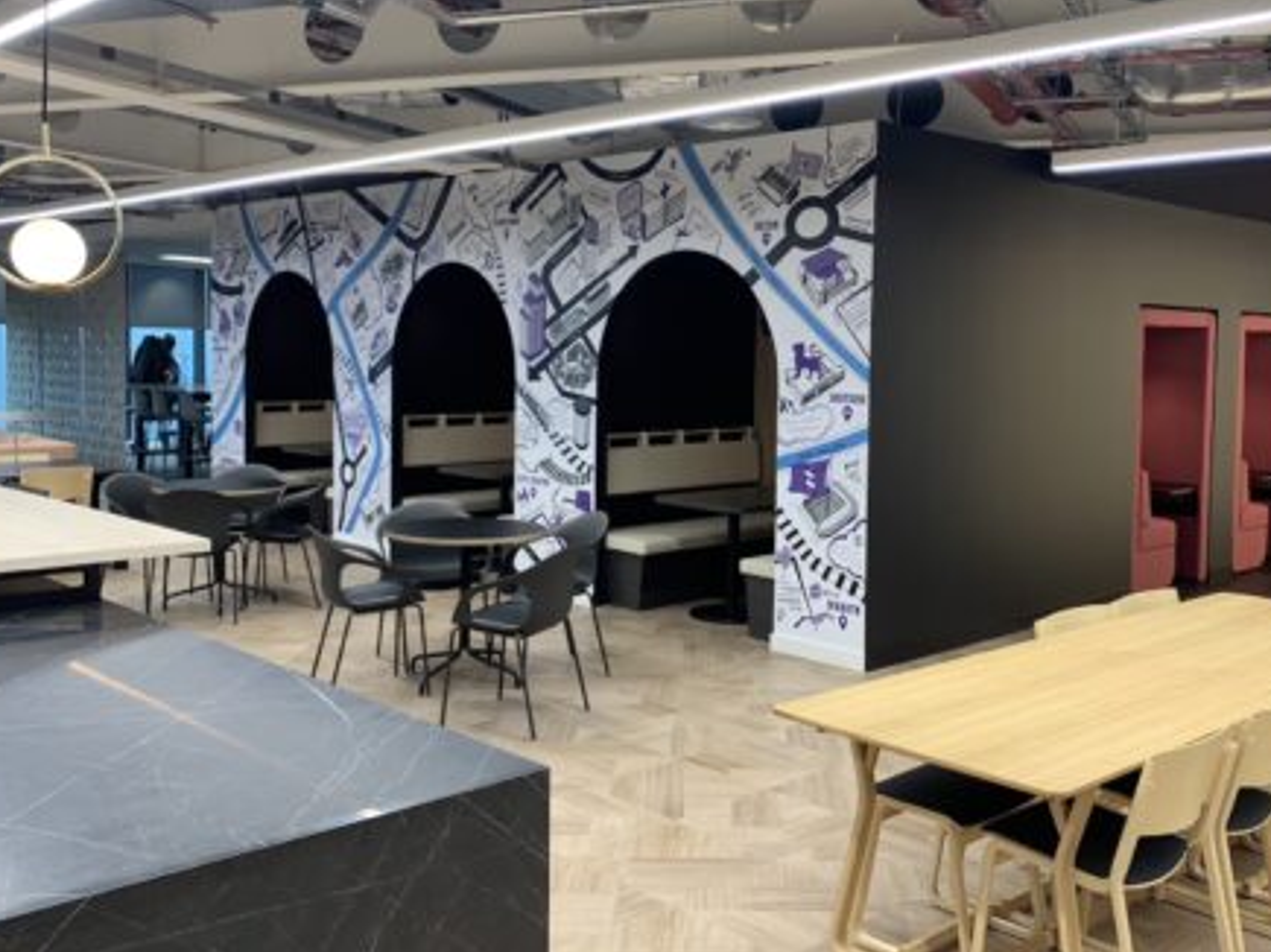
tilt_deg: -2.5
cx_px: 720
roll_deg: -1.6
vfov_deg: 40.6
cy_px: 431
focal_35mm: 35
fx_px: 1285
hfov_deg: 52.5
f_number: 1.8
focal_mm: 4.25
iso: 64
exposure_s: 1/50
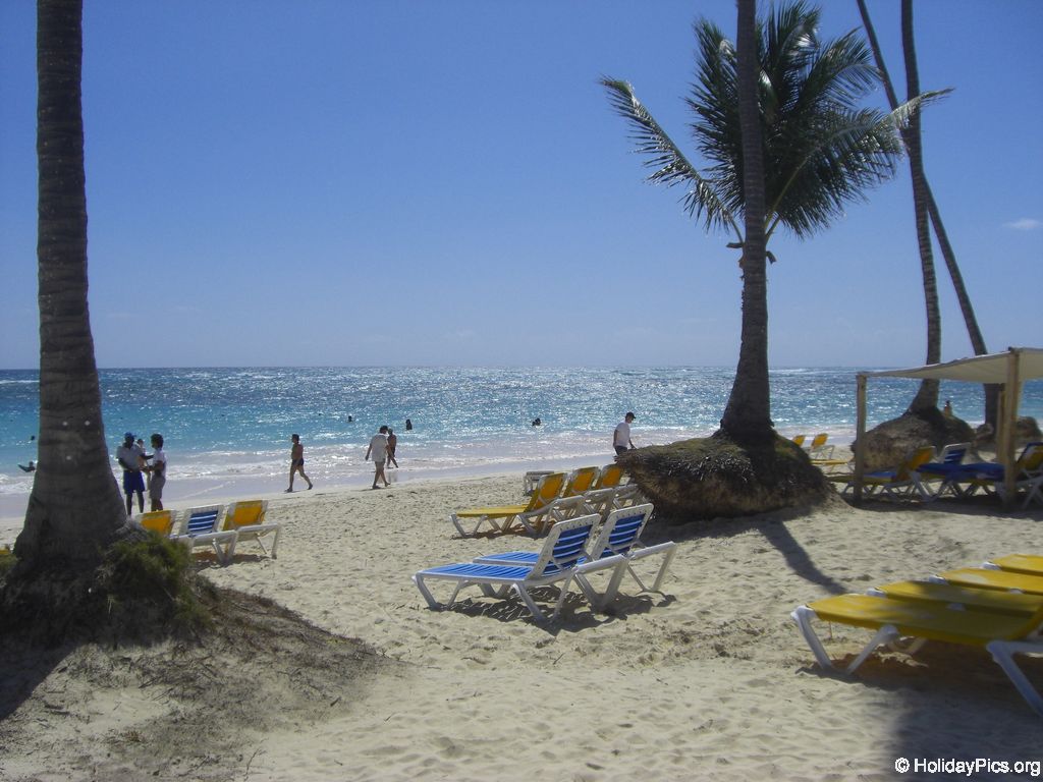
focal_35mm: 38
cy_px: 391
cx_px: 522
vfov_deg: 37.7
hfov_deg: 49.0
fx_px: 1145
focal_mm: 6.2
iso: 64
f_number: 8
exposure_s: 1/500
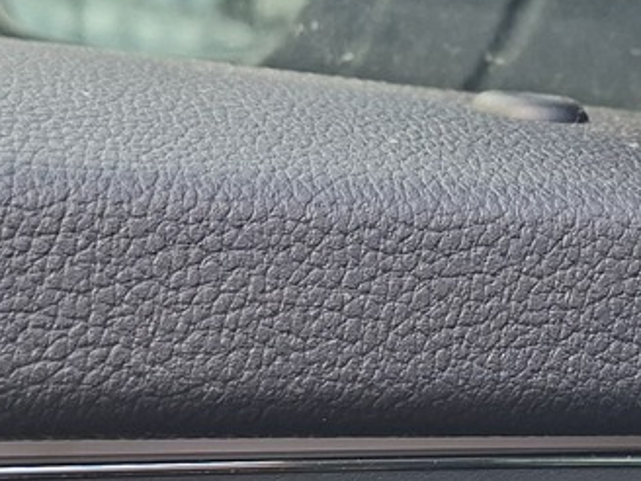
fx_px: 1870
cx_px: 539
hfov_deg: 19.2
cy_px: 372
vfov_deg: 14.6
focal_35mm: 101
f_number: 1.8
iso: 40
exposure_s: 1/230
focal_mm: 5.54
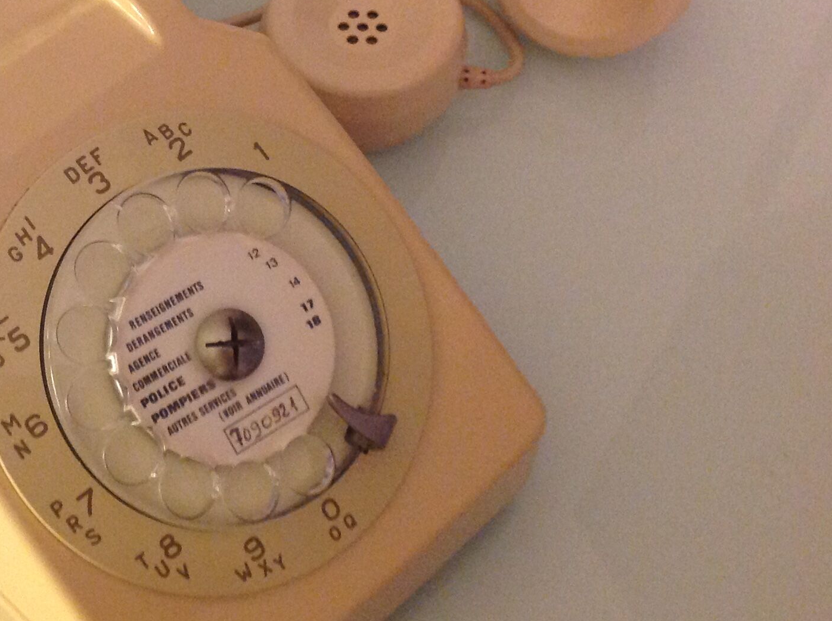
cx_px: 94
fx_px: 1560
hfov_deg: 28.8
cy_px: 237
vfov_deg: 22.5
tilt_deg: -57.0
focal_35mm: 65
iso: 320
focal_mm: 4.28
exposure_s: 1/17
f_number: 2.4
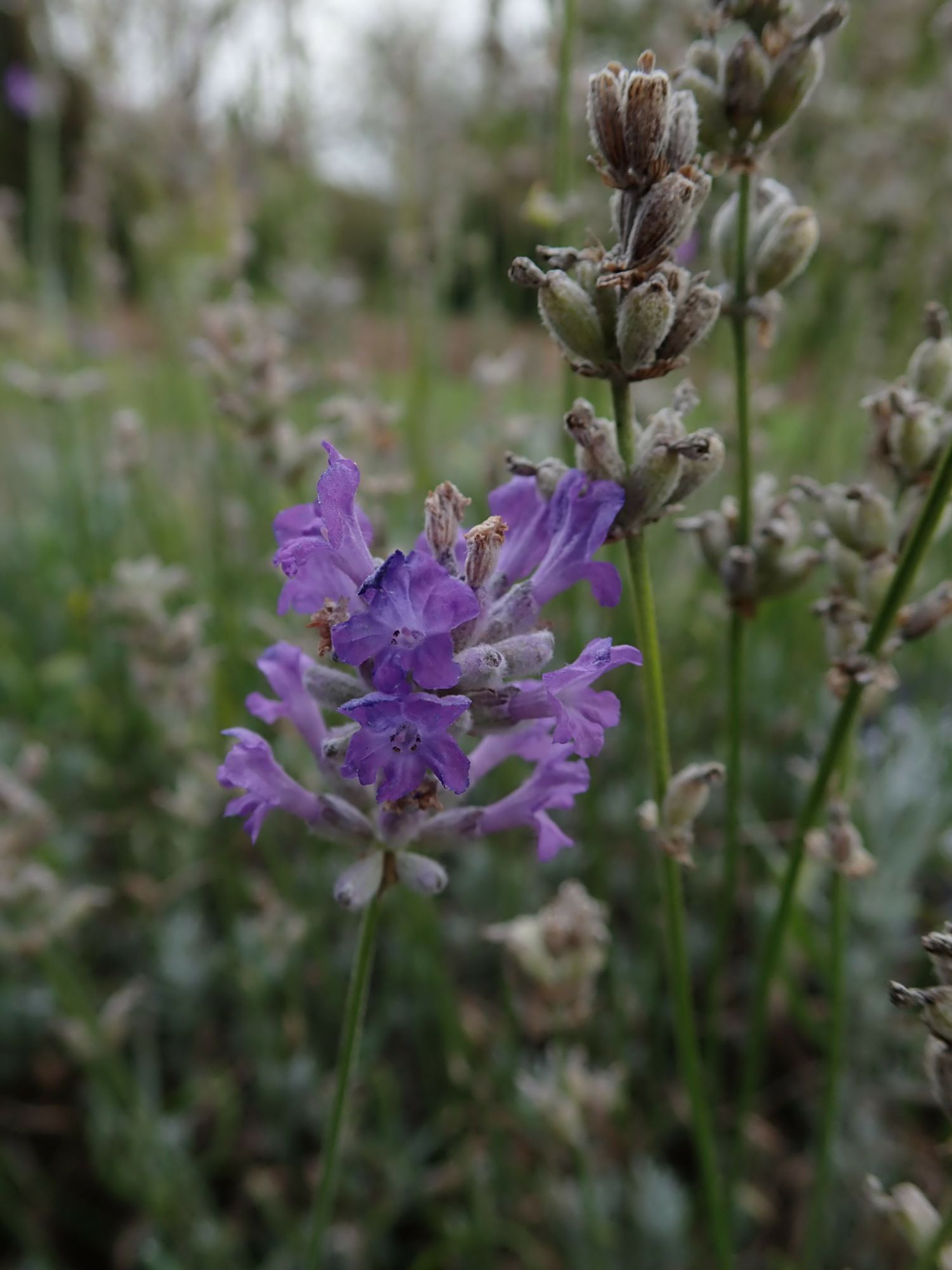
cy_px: 635
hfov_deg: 46.8
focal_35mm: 30
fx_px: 1100
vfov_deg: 60.0
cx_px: 476
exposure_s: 1/250
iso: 100
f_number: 3.2
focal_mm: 5.5
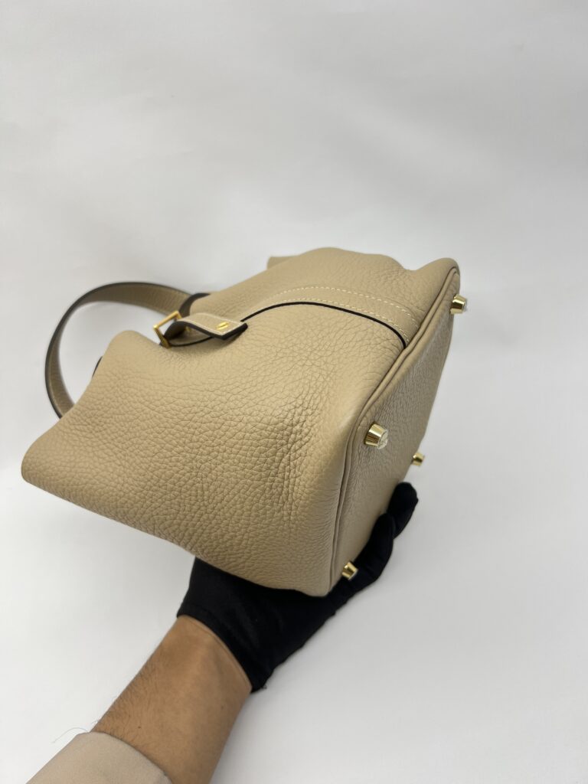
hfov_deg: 53.1
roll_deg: +8.5
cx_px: 294
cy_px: 392
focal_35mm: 26
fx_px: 589
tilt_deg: -38.6
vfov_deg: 67.3
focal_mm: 5.7
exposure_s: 1/100
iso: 32
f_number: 1.5
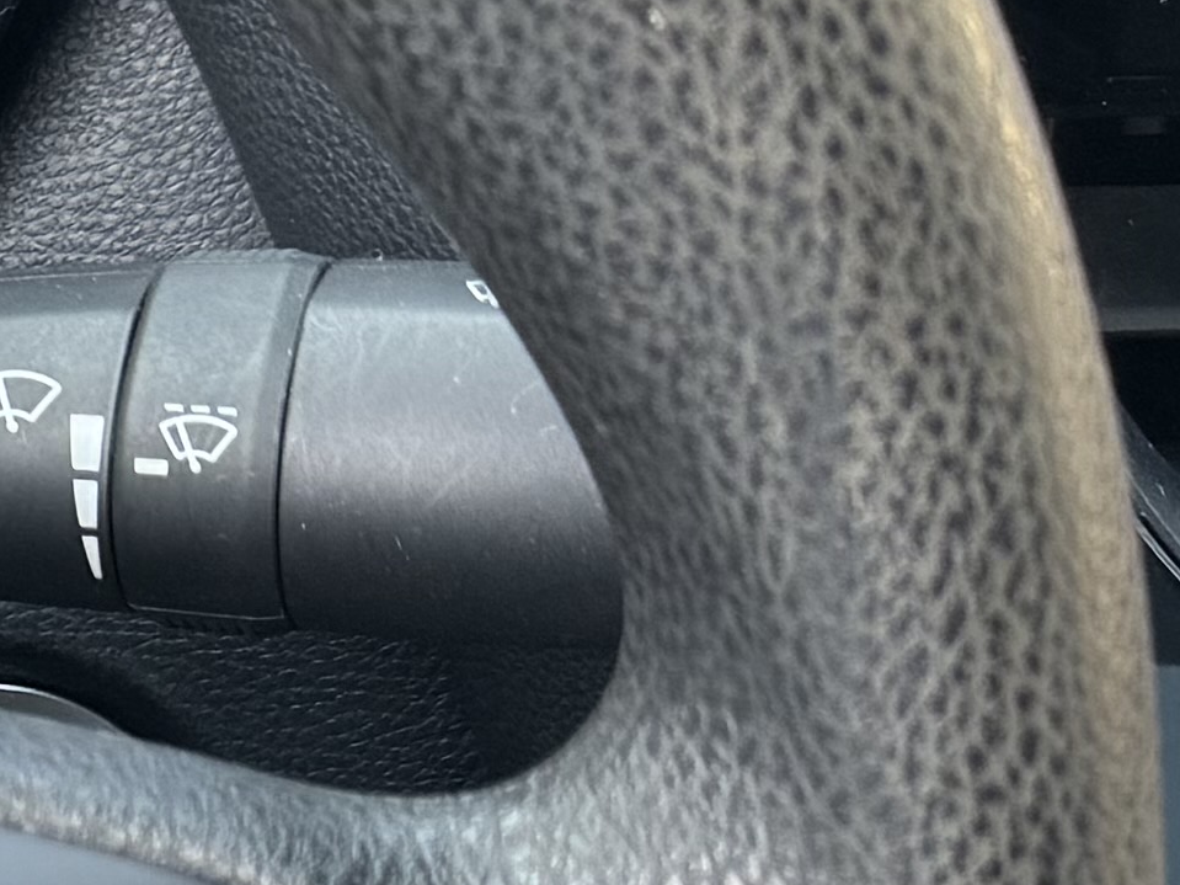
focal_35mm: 143
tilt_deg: -37.4
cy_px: 991
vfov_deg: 10.2
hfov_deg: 11.4
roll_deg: +3.7
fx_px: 4874
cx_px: -1665
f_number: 1.78
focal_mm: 6.76
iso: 80
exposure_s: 1/121
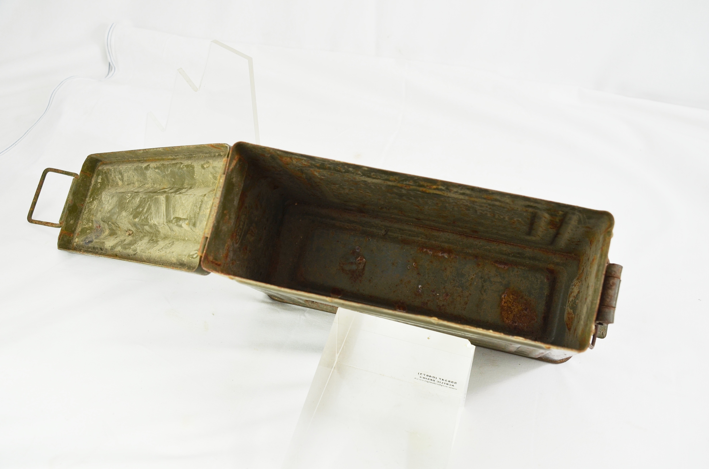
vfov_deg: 34.1
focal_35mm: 39
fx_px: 766
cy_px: 234
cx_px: 354
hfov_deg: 49.6
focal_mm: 26
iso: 220
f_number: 5.6
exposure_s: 1/125
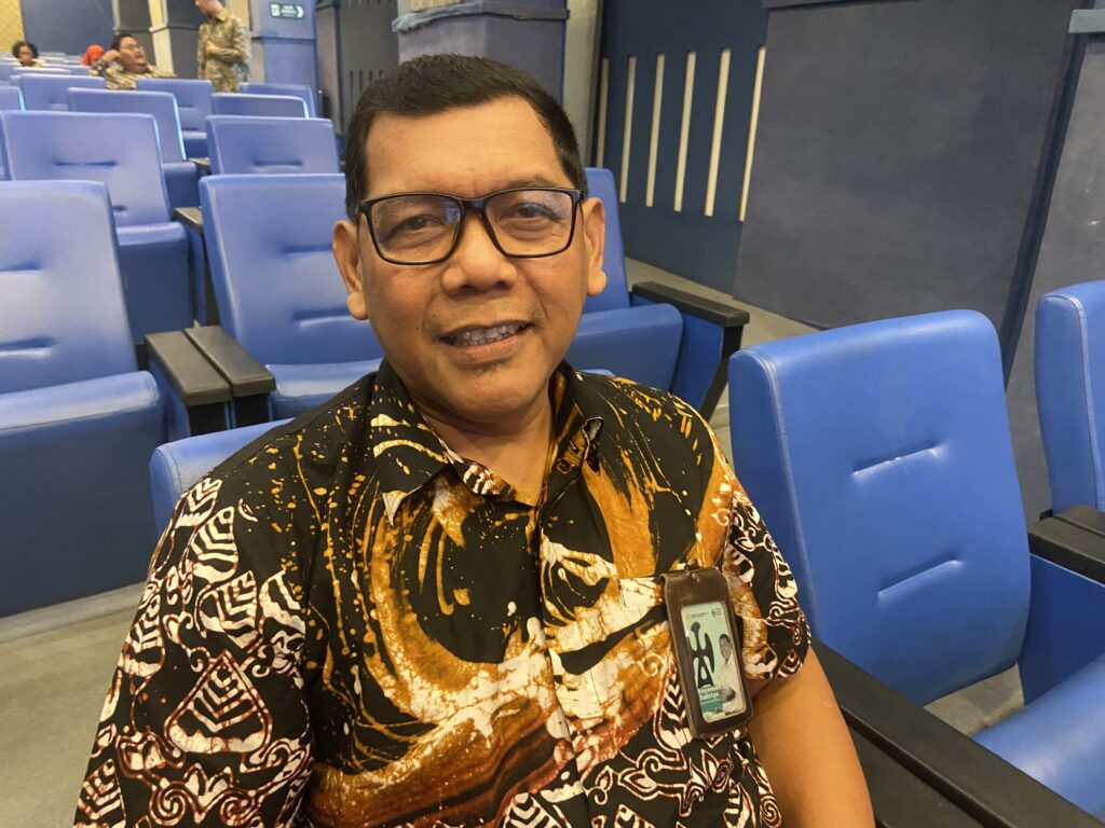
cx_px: 552
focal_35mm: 26
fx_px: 830
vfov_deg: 53.1
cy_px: 414
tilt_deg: -20.7
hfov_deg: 67.3
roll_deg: -2.2
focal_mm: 4.25
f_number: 1.8
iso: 640
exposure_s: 1/25
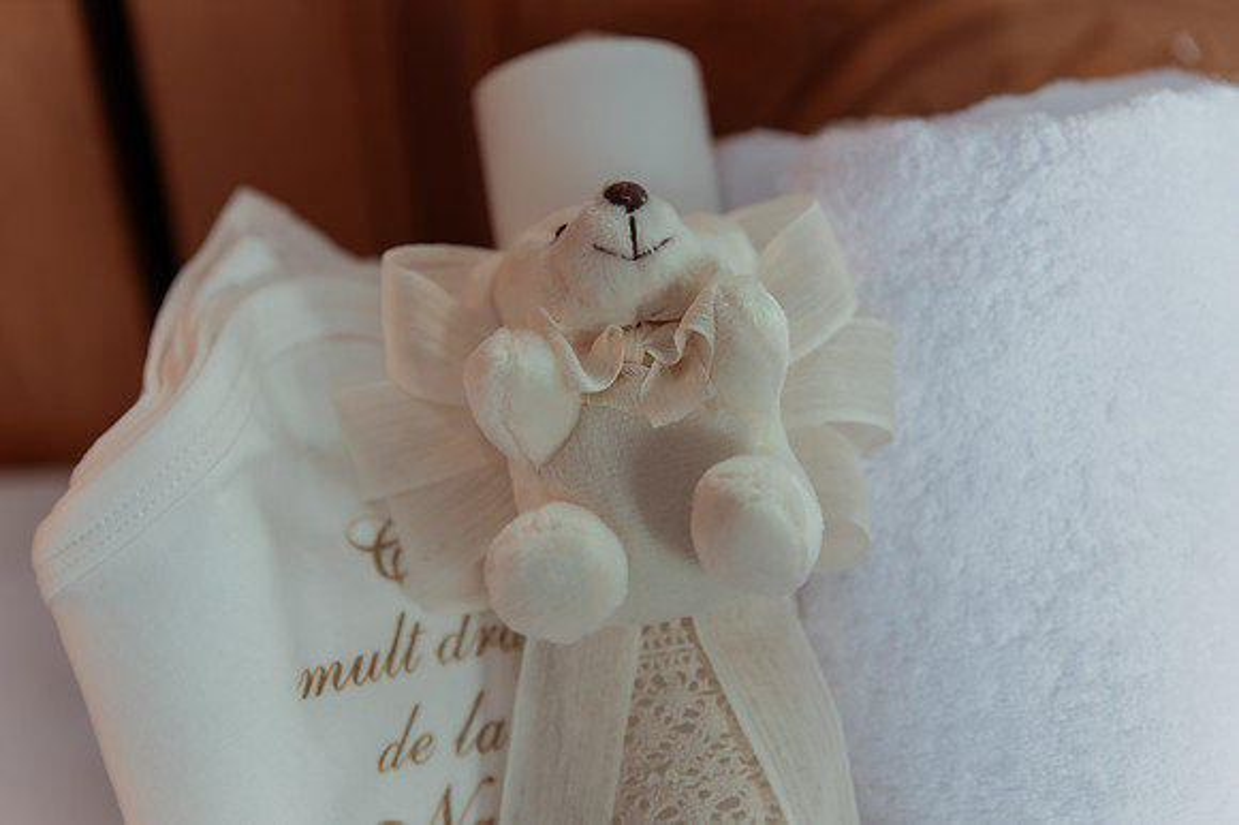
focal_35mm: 70
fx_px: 2408
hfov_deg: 28.9
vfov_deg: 19.4
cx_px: 620
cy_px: 412
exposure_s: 1/125
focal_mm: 70
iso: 1600
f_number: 3.5
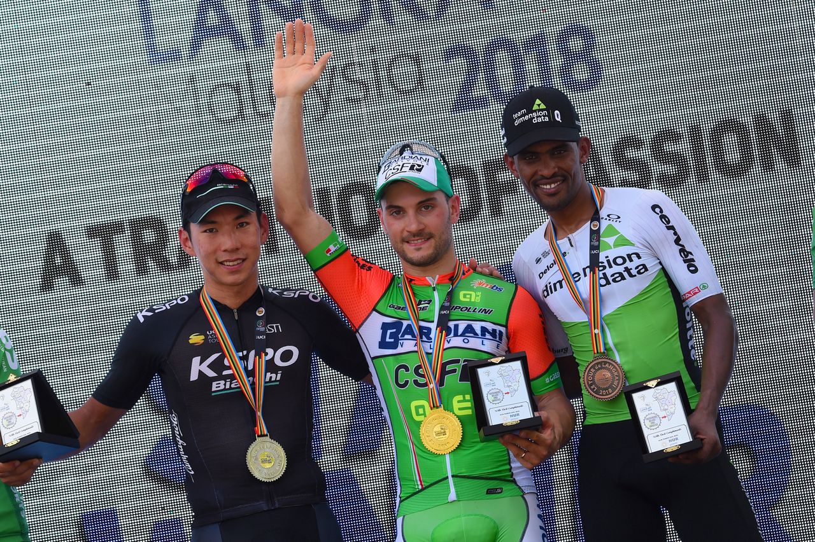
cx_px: 408
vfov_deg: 6.9
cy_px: 271
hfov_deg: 10.3
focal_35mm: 200
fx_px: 4525
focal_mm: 200
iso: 640
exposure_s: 1/800
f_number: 7.1
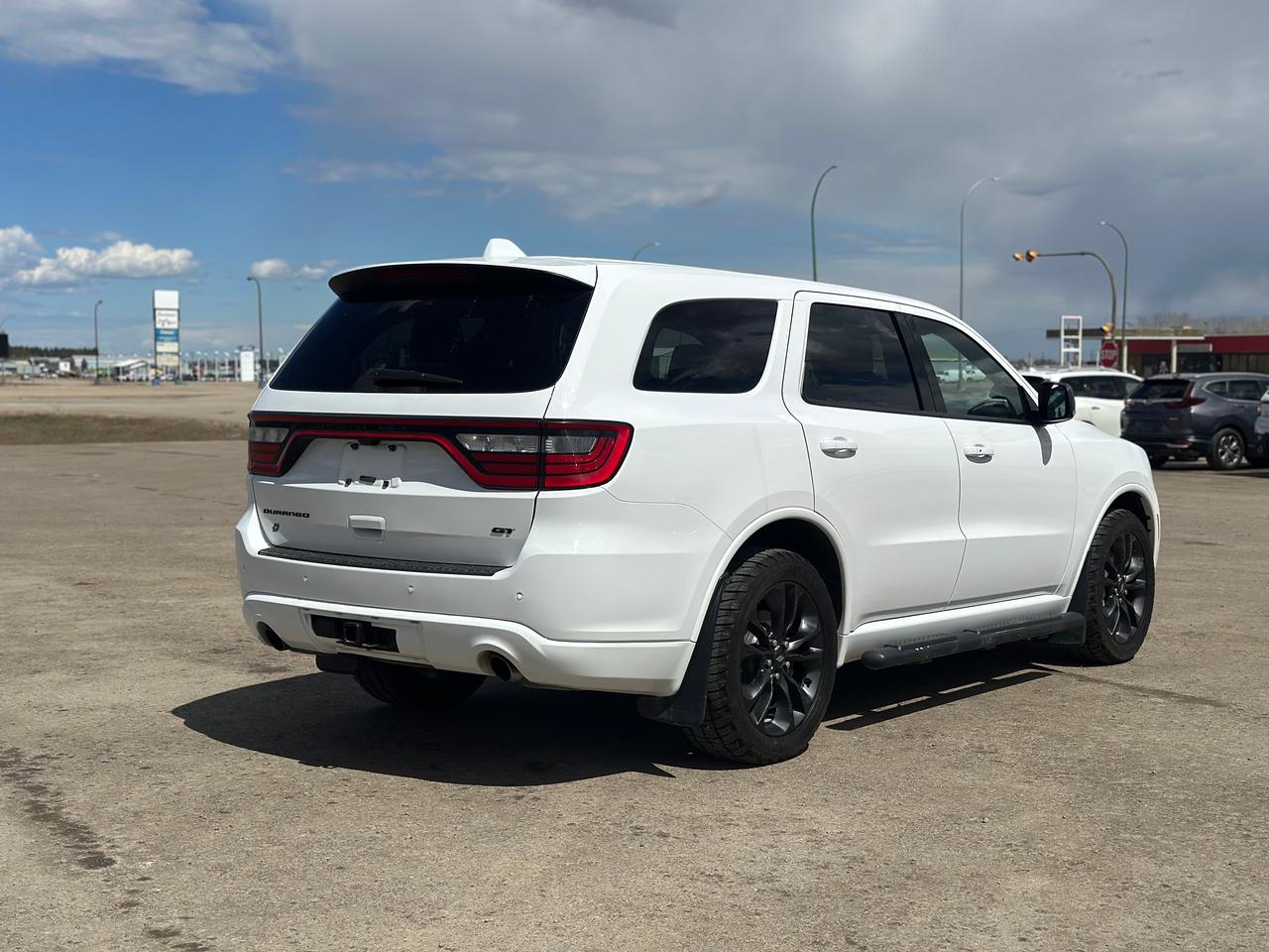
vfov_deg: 30.3
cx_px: 634
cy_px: 476
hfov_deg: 39.7
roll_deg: +2.3
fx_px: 1760
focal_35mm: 48
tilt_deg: -4.7
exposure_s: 1/18868
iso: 100
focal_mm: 6.86
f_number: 1.78
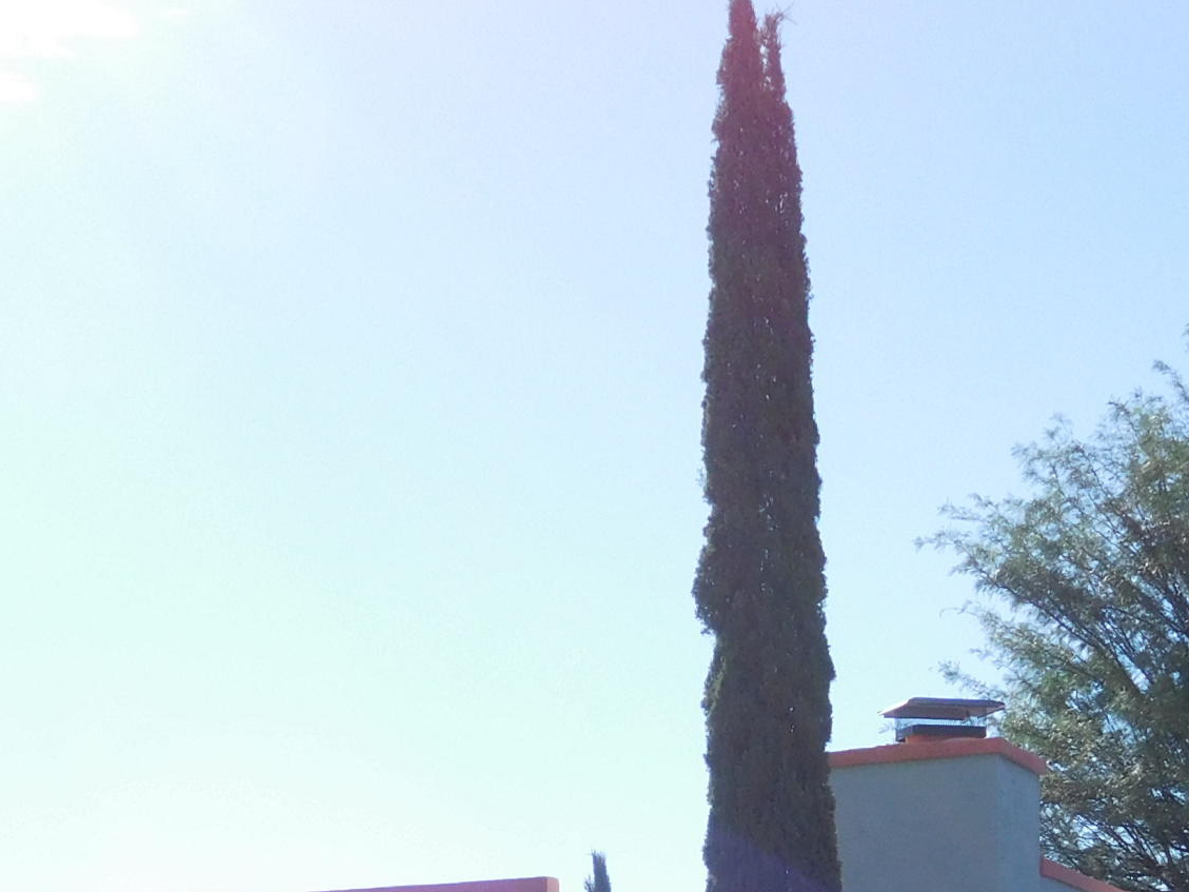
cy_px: 1174
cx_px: 384
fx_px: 2920
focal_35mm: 85
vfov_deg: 16.4
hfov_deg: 22.9
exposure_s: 1/800
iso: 125
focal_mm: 5.7
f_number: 3.6
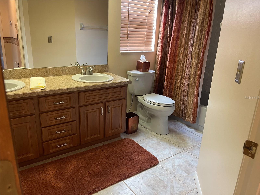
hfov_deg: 69.4
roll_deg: -2.8
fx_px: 188
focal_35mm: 25
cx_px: 130
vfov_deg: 54.9
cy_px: 98
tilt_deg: -18.0
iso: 200
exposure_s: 1/60
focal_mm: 5.1
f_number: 1.6
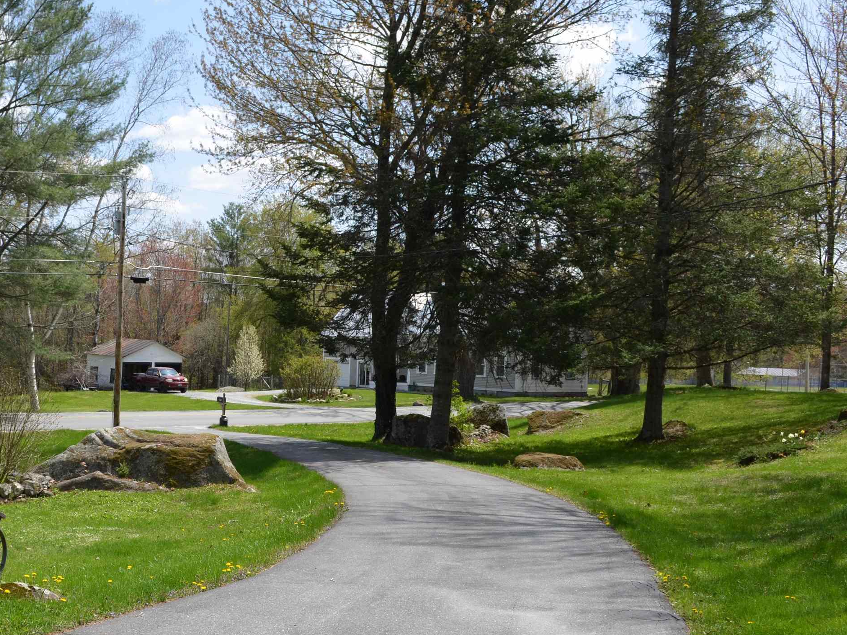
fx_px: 1150
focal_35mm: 47
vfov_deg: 30.7
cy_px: 398
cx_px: 258
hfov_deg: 39.8
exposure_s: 1/250
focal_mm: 20
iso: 125
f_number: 8
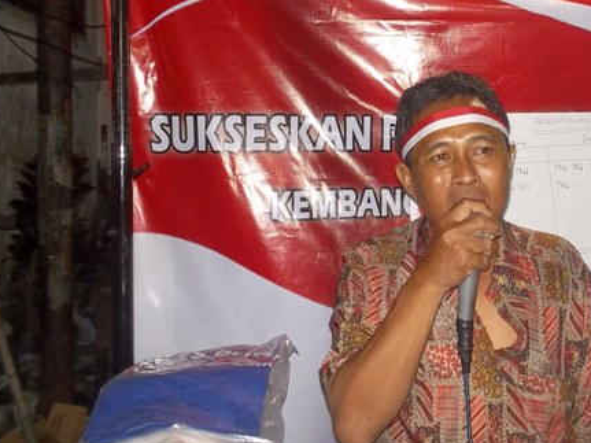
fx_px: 734
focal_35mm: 43
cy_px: 197
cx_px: 429
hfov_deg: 42.8
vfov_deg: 33.5
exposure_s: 1/30
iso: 160
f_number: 3.3
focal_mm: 4.1
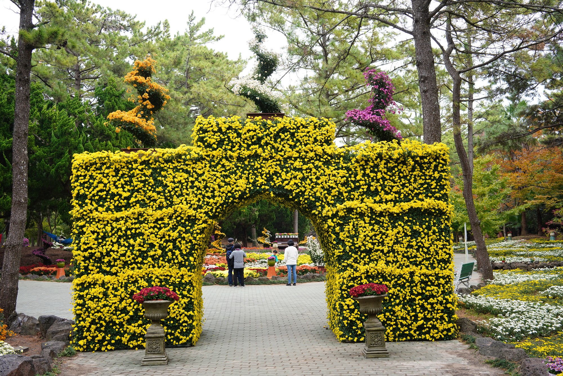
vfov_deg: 37.9
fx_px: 547
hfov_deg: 54.4
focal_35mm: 35
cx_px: 282
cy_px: 188
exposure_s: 1/100
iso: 400
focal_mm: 35
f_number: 7.1
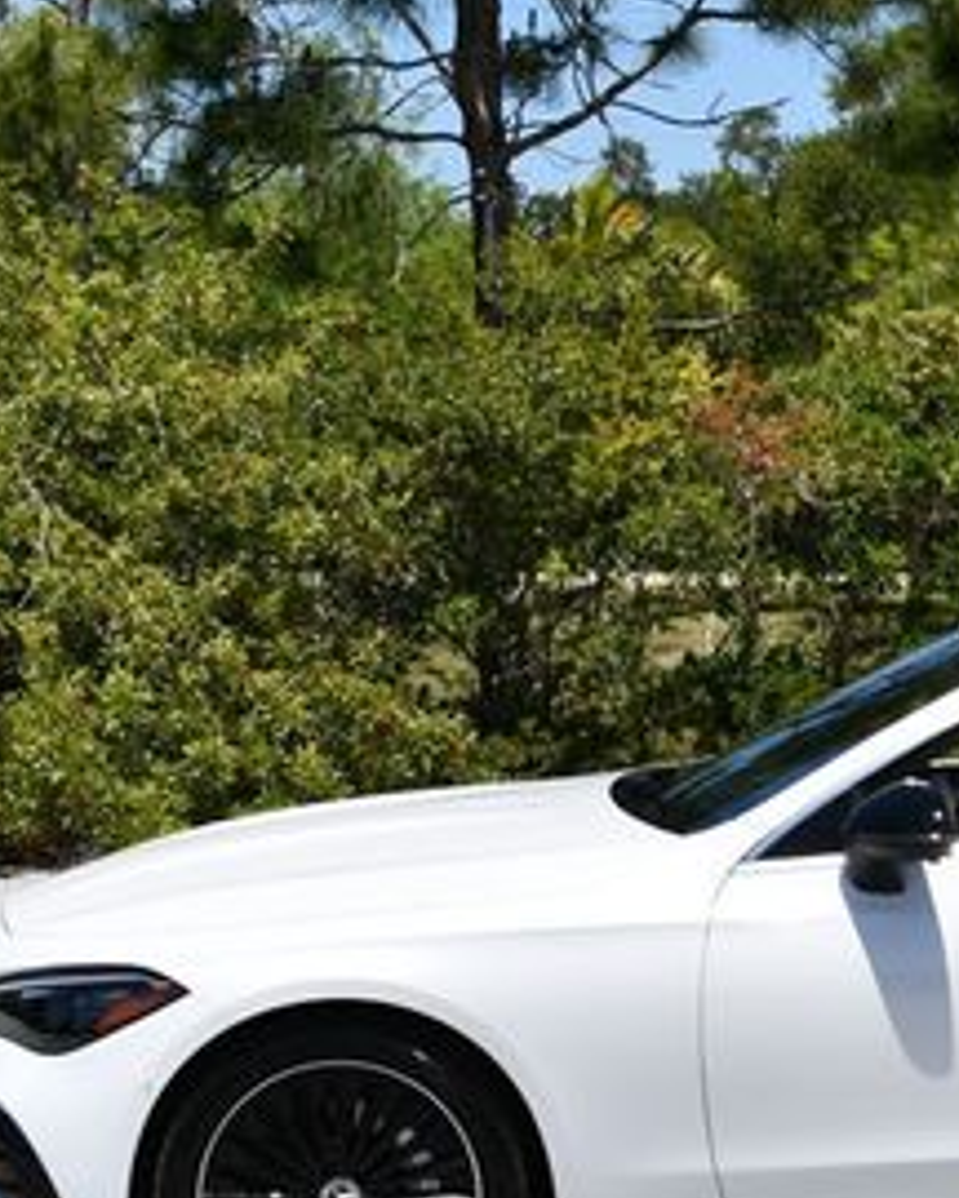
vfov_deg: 16.6
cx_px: 1088
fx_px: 4115
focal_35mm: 116
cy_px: 621
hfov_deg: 13.0
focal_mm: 26
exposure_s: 1/320
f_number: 9
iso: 100
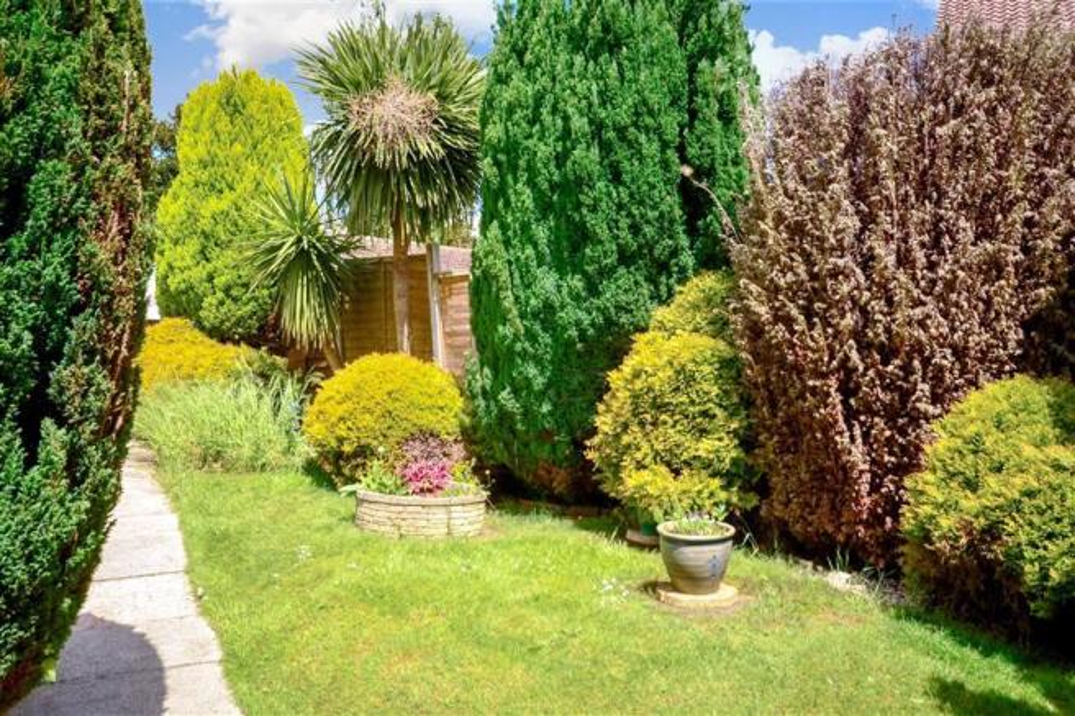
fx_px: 896
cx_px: 538
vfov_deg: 43.6
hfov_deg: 61.9
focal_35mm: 30
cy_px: 358
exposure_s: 1/200
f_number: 7.1
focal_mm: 20
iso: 200
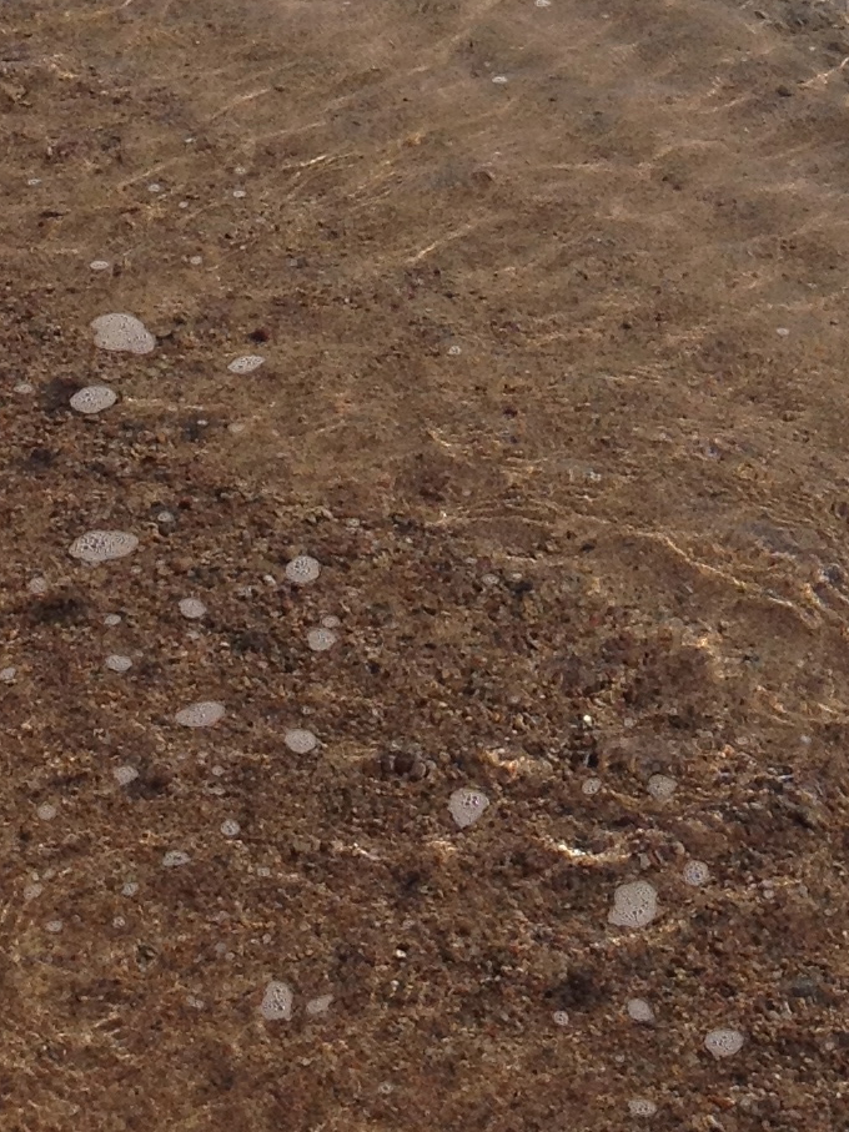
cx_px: 438
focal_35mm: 126
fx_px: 4121
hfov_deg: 11.8
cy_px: -645
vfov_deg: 14.4
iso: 64
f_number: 2.4
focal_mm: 4.28
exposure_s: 1/3067
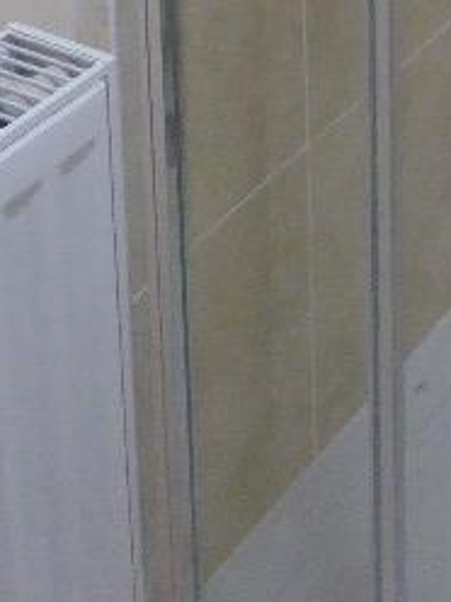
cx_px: 693
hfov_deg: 13.9
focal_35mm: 99
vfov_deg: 16.0
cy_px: -563
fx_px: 1720
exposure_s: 1/50
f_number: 3.3
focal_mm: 4.3
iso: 400
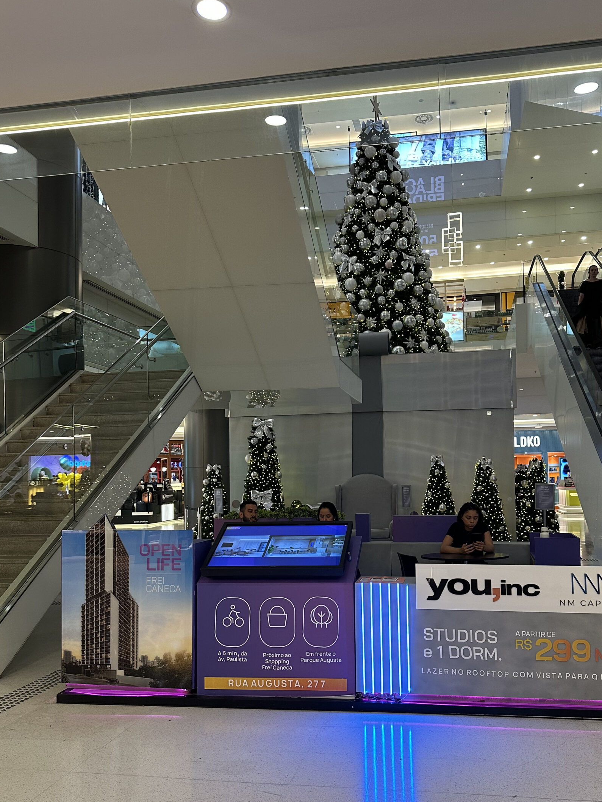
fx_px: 673
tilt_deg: +2.1
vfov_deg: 61.4
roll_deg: +0.0
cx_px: 354
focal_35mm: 29
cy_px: 456
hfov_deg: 48.0
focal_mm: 6.86
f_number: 1.78
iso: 250
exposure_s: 1/120
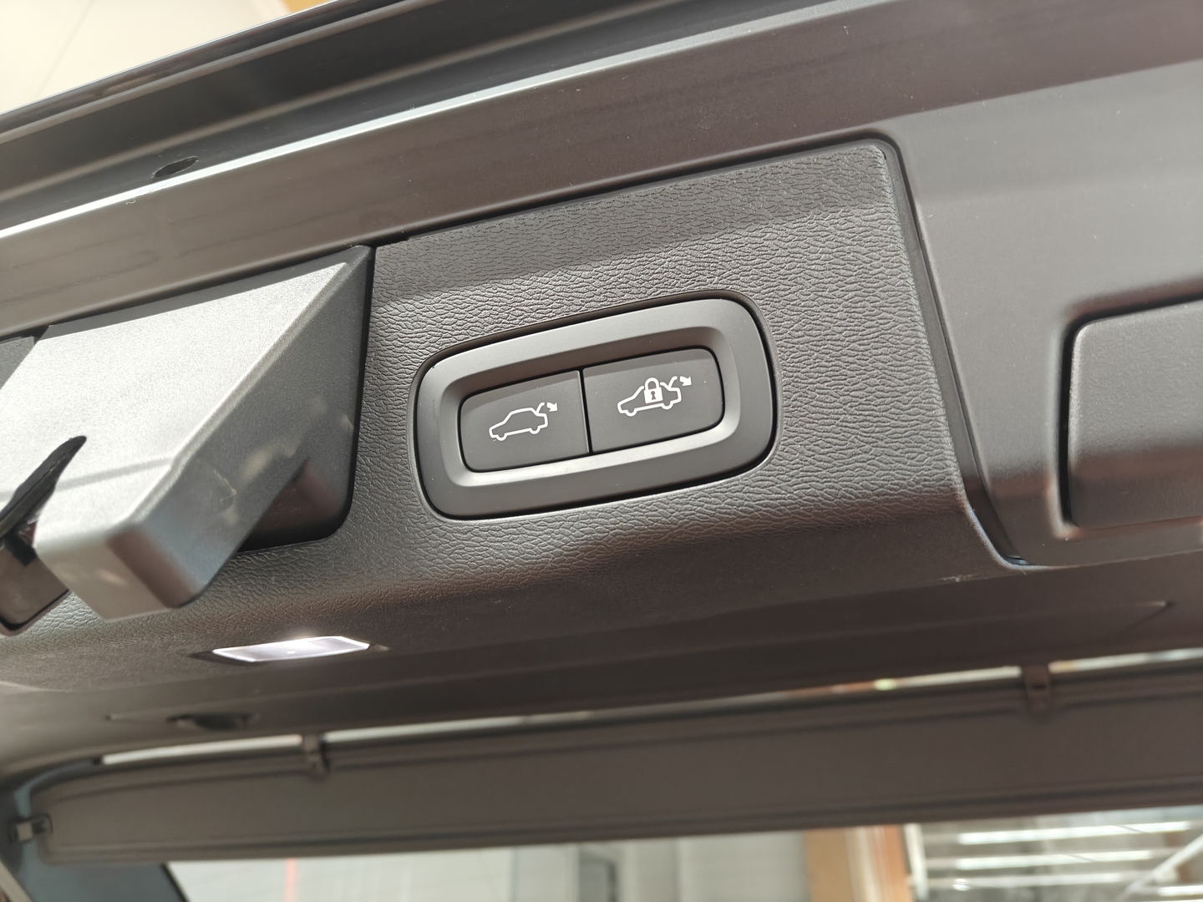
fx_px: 834
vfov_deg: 56.8
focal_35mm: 24
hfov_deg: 71.6
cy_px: 451
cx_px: 602
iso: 160
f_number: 1.8
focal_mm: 5.59
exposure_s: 1/48
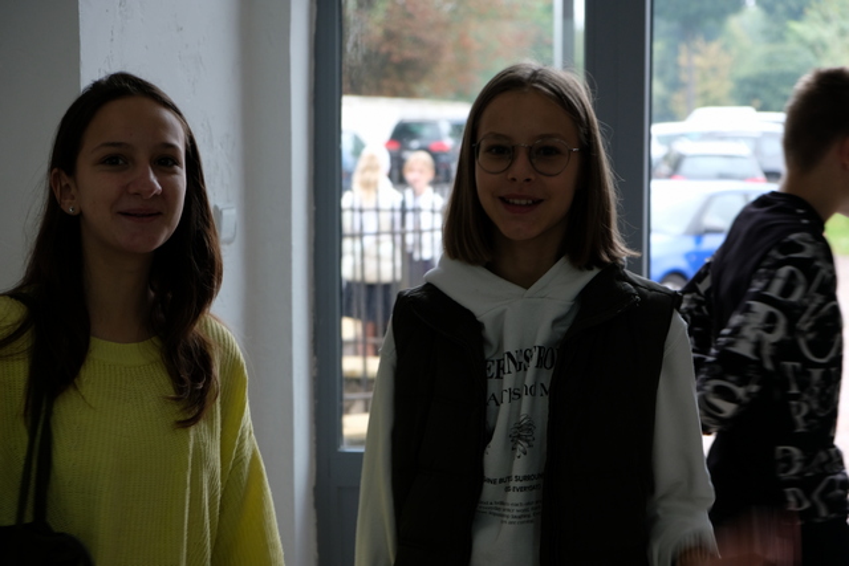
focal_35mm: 69
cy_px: 283
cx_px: 424
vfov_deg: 19.7
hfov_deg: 29.2
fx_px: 1628
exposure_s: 1/56
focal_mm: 46.3
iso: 400
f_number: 4
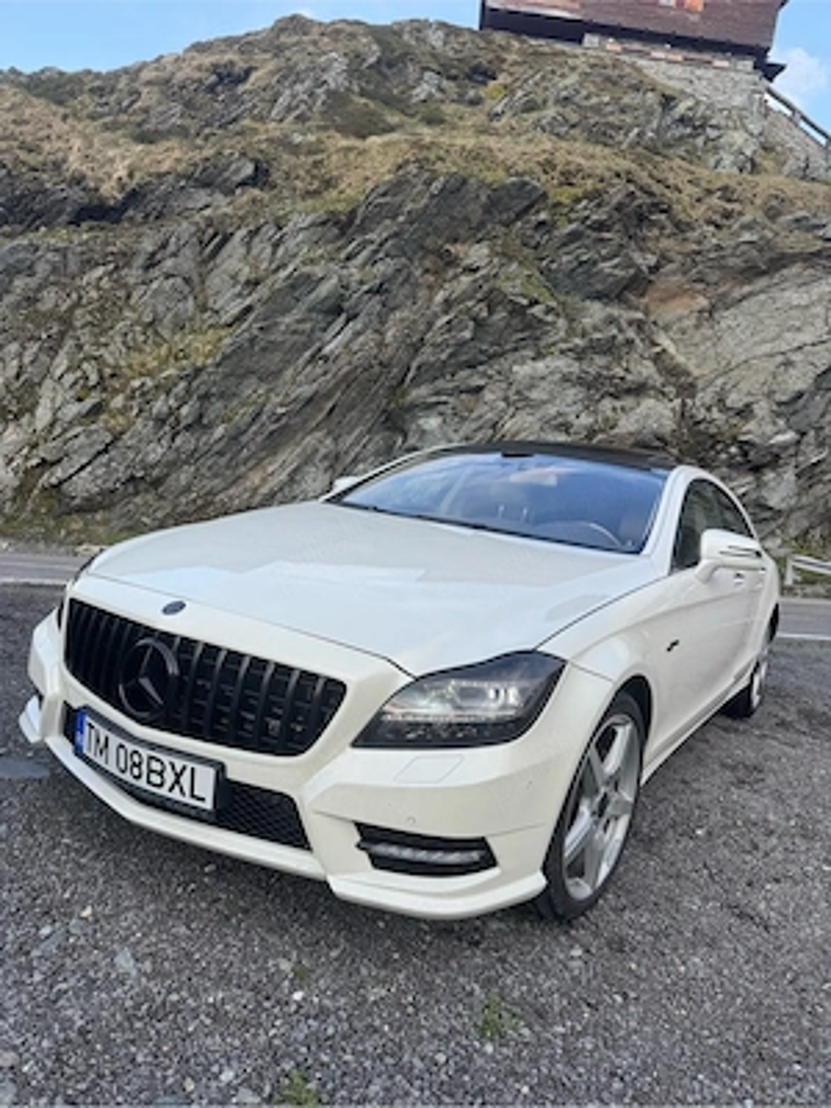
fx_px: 768
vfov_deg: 71.6
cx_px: 416
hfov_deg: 56.8
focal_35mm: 24
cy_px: 554
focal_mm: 6.76
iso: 80
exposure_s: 1/1215
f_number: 1.78
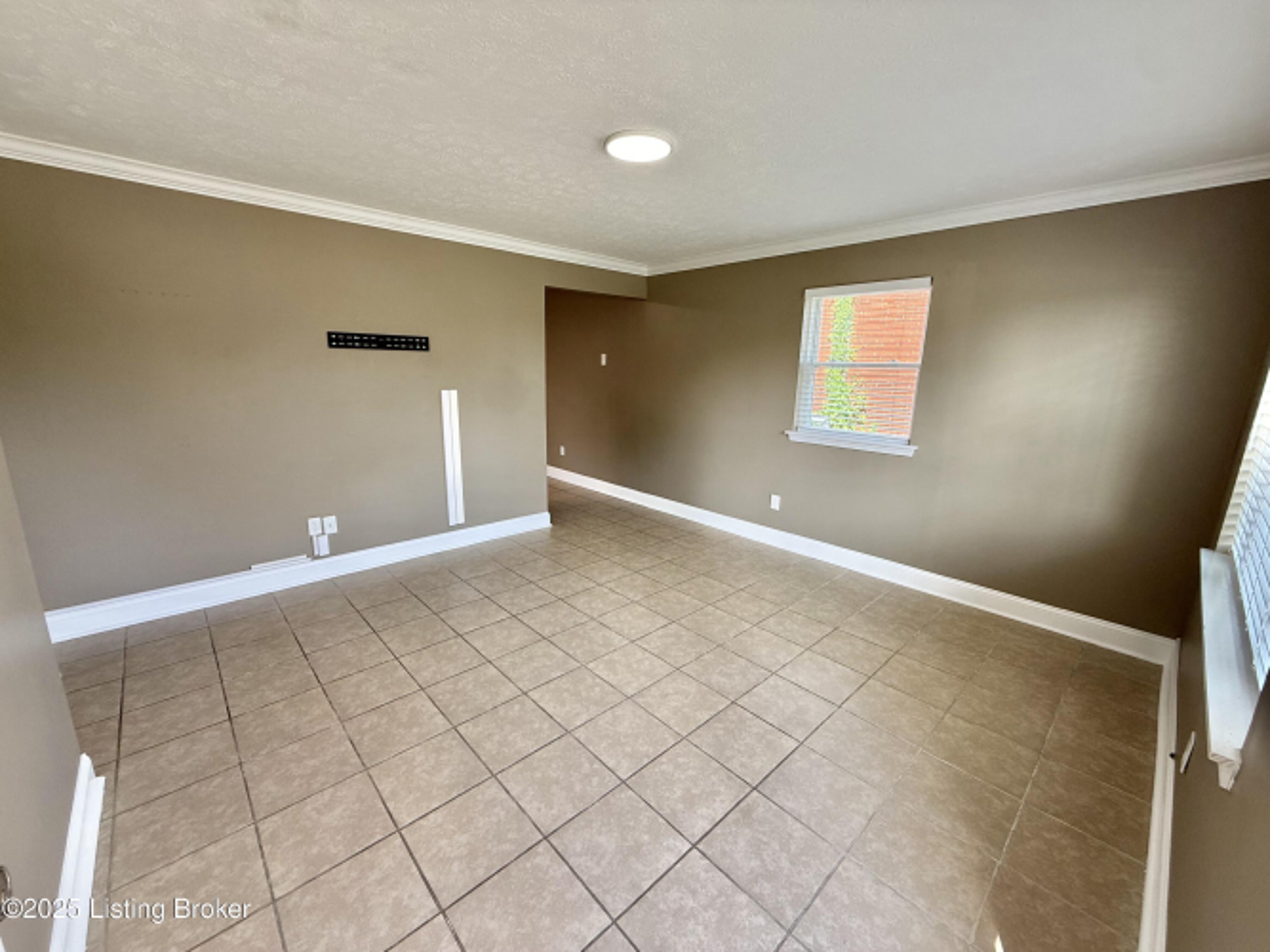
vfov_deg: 85.7
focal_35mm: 14
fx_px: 514
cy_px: 476
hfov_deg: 102.1
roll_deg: -1.6
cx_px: 635
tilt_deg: -11.8
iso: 80
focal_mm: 2.22
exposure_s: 1/99
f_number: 2.2
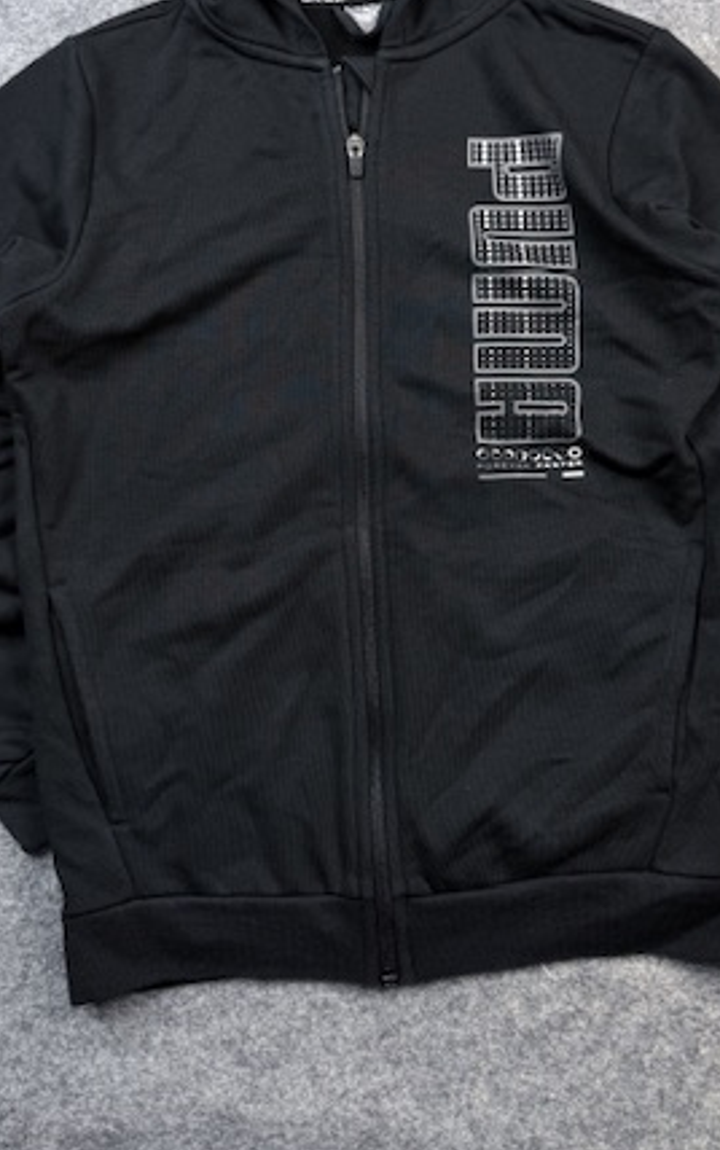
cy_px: 371
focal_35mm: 38
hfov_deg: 33.6
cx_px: 363
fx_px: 1191
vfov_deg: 50.5
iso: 64
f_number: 1.78
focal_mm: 6.76
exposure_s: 1/100
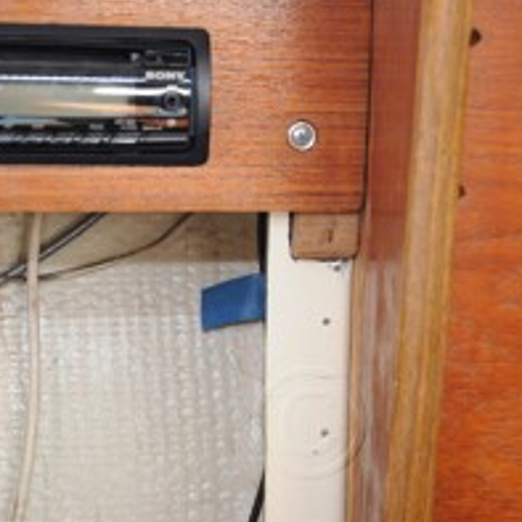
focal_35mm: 95
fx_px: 1619
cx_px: 310
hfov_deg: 18.3
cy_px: 252
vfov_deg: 18.3
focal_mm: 35
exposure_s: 1/80
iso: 400
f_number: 4.5
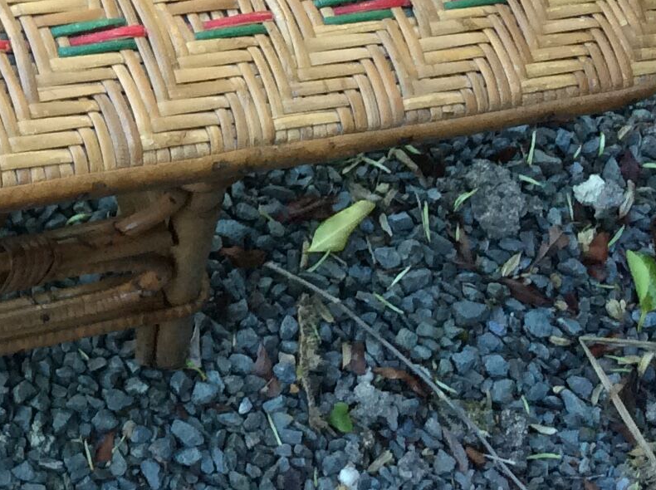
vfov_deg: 13.9
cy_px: 5
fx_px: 1987
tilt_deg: -61.9
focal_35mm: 105
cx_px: -267
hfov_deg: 17.3
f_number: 2.4
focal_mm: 3.3
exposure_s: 1/100
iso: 64
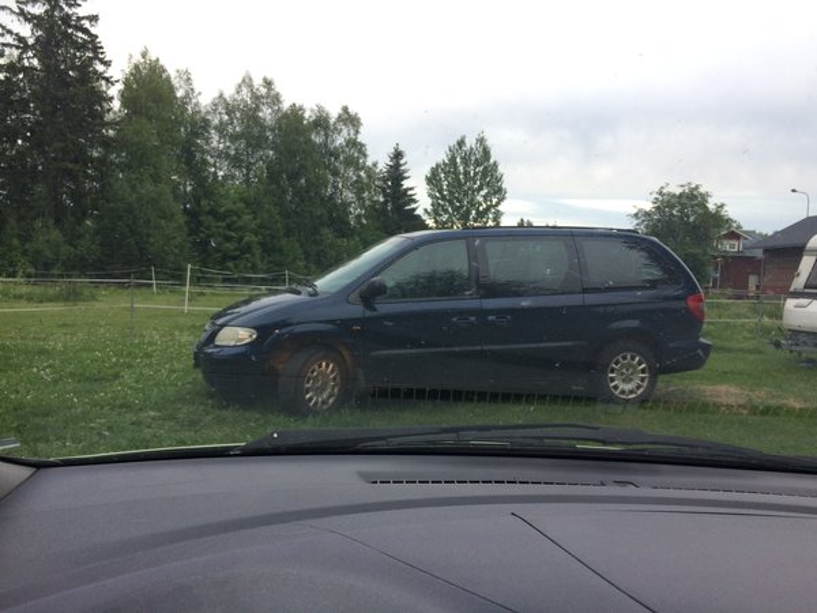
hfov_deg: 61.7
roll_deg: -0.9
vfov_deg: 48.2
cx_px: 408
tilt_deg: -1.9
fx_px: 684
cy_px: 306
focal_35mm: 29
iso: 40
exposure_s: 1/50
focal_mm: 4.15
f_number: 2.2
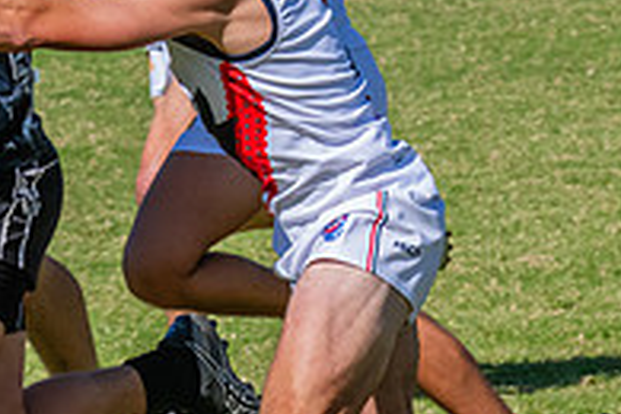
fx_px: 13143
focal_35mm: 762
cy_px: 70
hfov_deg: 2.7
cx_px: -64
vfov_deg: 1.8
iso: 1600
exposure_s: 1/1250
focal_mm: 240
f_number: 20
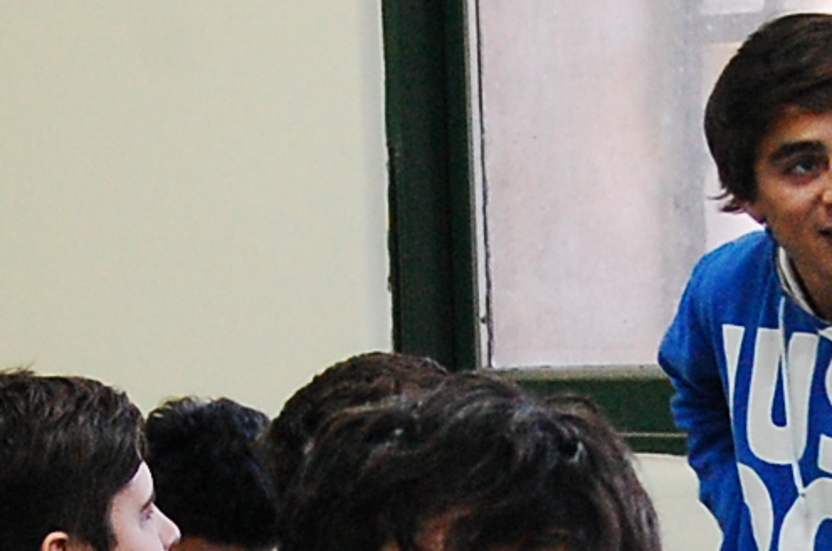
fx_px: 5997
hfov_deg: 7.9
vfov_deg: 5.2
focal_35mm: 260
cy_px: 958
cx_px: 657
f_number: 4.8
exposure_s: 1/60
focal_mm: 38
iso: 1600
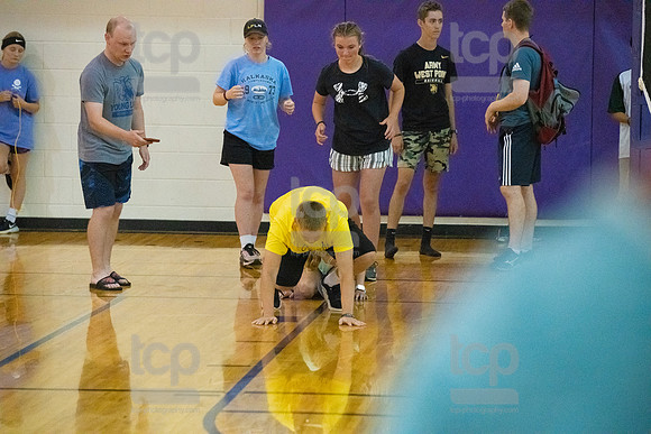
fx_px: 2713
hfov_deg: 13.7
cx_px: 326
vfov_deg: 9.2
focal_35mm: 150
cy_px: 217
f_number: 4.5
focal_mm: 150
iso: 6400
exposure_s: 1/640
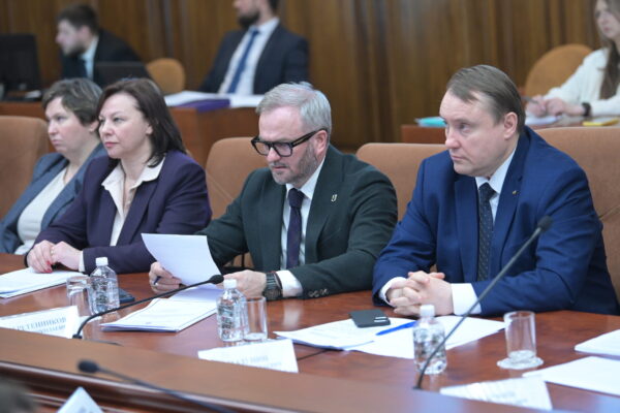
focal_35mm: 120
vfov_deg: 11.4
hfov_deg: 17.1
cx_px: 310
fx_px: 2067
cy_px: 206
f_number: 3.5
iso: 2500
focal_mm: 120
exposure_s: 1/125
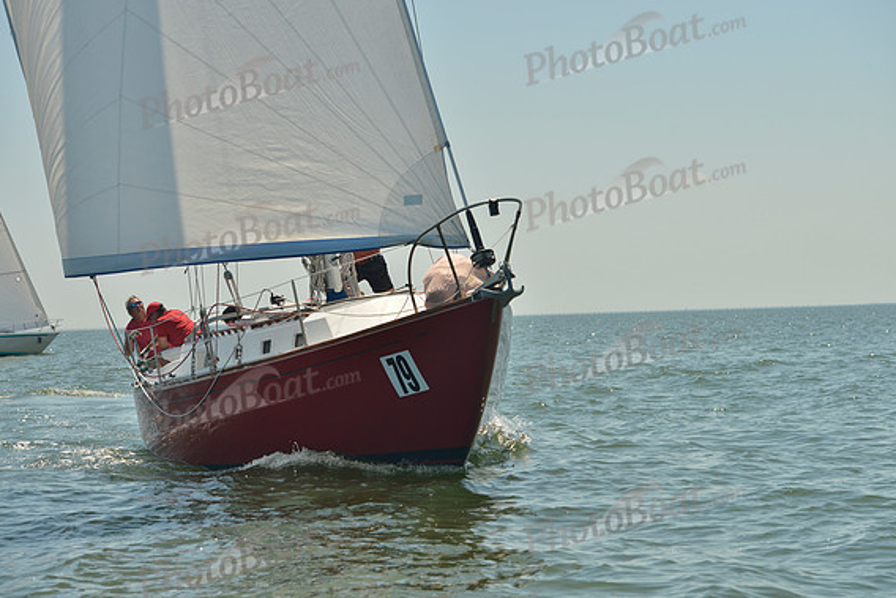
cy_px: 294
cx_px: 443
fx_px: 2340
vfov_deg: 14.6
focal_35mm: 94
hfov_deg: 21.7
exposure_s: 1/640
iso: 200
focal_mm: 92
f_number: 6.3
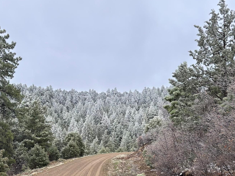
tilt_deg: +7.1
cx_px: 109
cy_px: 104
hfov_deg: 32.7
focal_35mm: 59
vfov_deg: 24.8
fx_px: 400
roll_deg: +0.1
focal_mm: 6.86
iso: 125
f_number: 1.78
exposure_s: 1/147
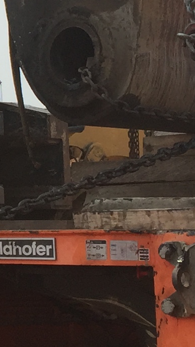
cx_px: -335
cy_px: 57
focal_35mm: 150
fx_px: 1377
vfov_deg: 14.2
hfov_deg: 7.4
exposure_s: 1/2198
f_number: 2.2
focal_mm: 4.15
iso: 32
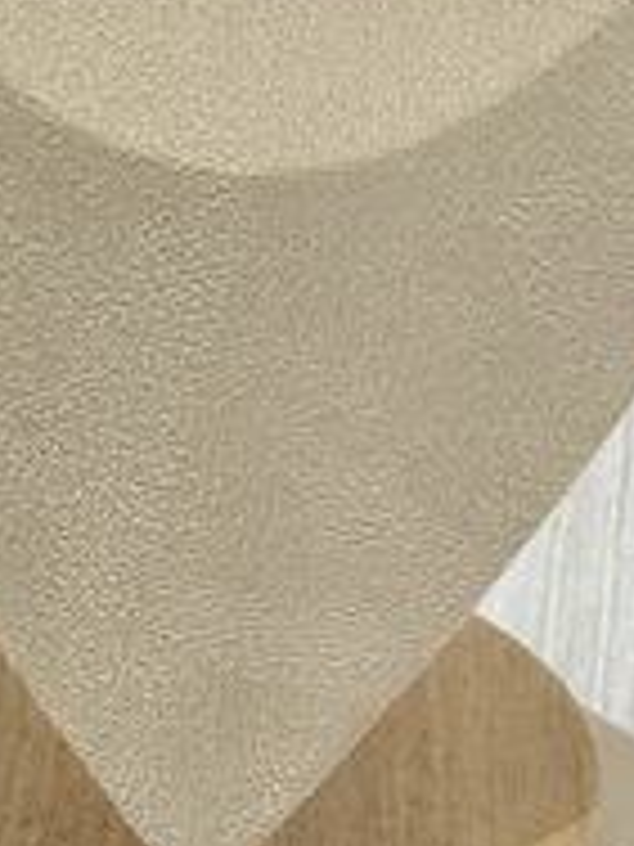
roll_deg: -2.9
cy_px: -88
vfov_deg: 14.2
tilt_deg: -20.0
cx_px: 283
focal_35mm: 136
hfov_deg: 10.9
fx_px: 3321
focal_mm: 6.76
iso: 80
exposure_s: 1/50
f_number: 1.78
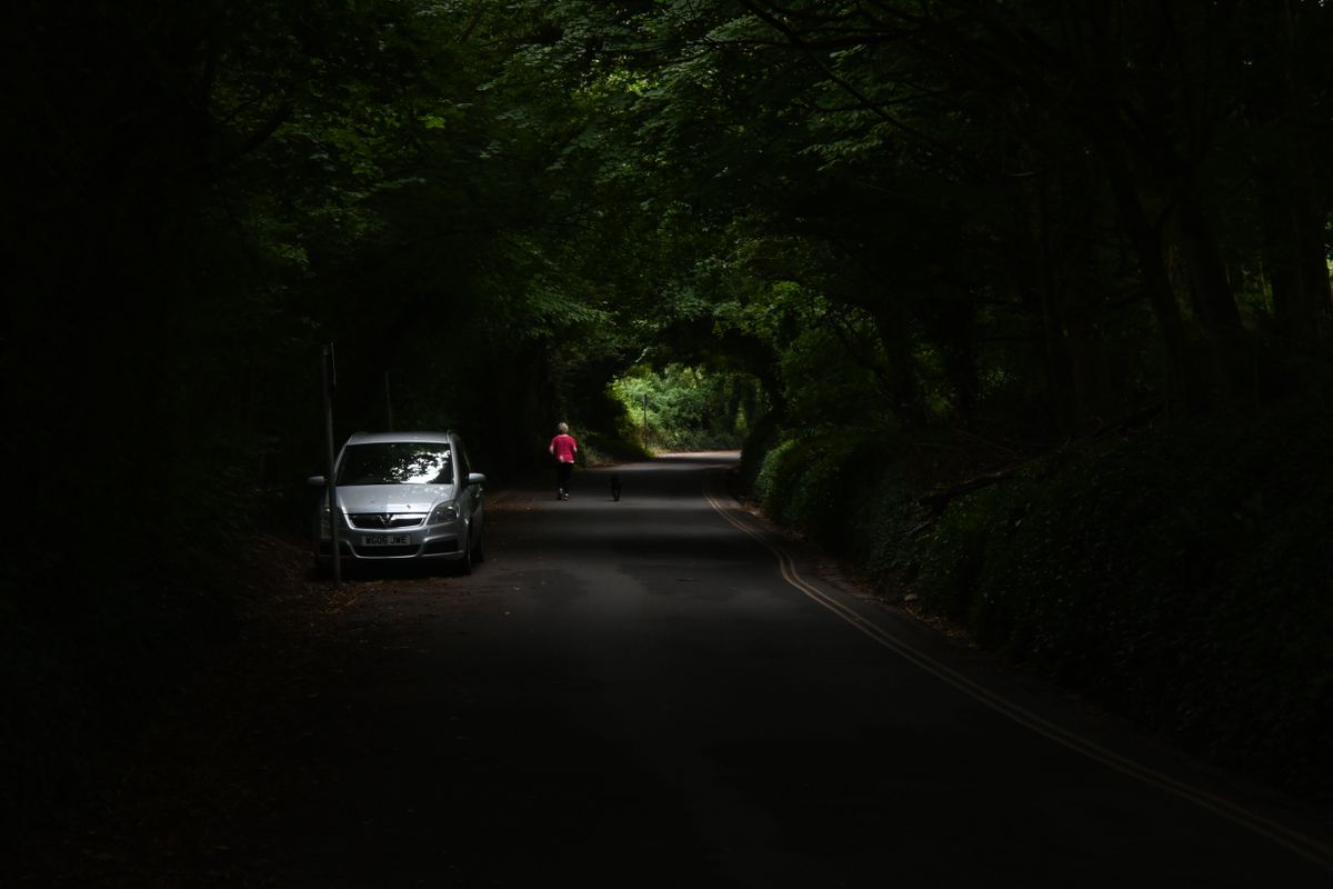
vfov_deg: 18.2
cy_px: 444
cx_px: 666
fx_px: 2777
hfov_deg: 27.0
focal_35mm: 75
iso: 800
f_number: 6.3
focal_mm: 50
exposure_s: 1/30
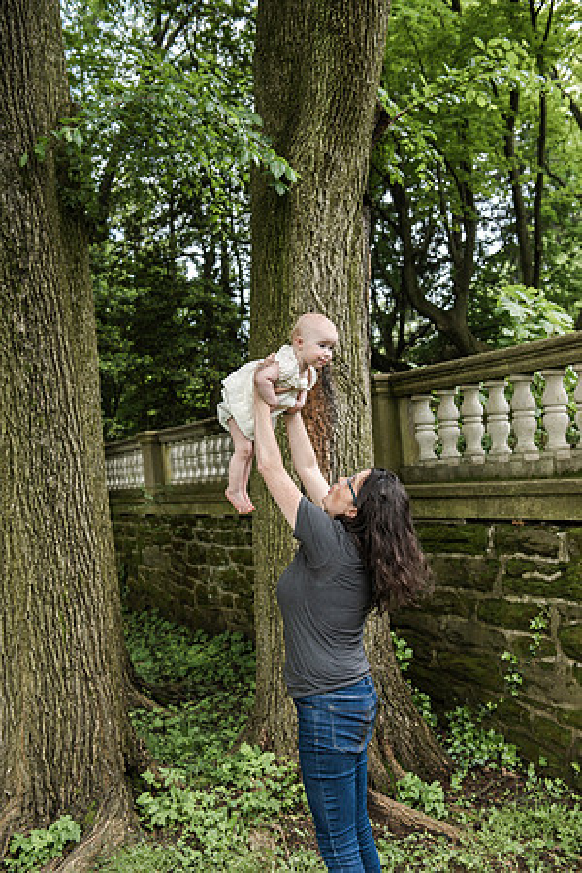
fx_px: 970
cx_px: 291
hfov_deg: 33.4
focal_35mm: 40
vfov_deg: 48.5
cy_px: 436
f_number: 4
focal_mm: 40
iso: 640
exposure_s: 1/500
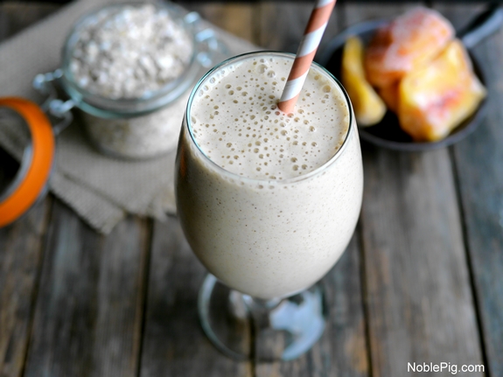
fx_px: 726
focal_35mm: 50
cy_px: 188
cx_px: 252
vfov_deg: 29.1
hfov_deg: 38.2
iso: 160
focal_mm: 25
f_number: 2.5
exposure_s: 1/400
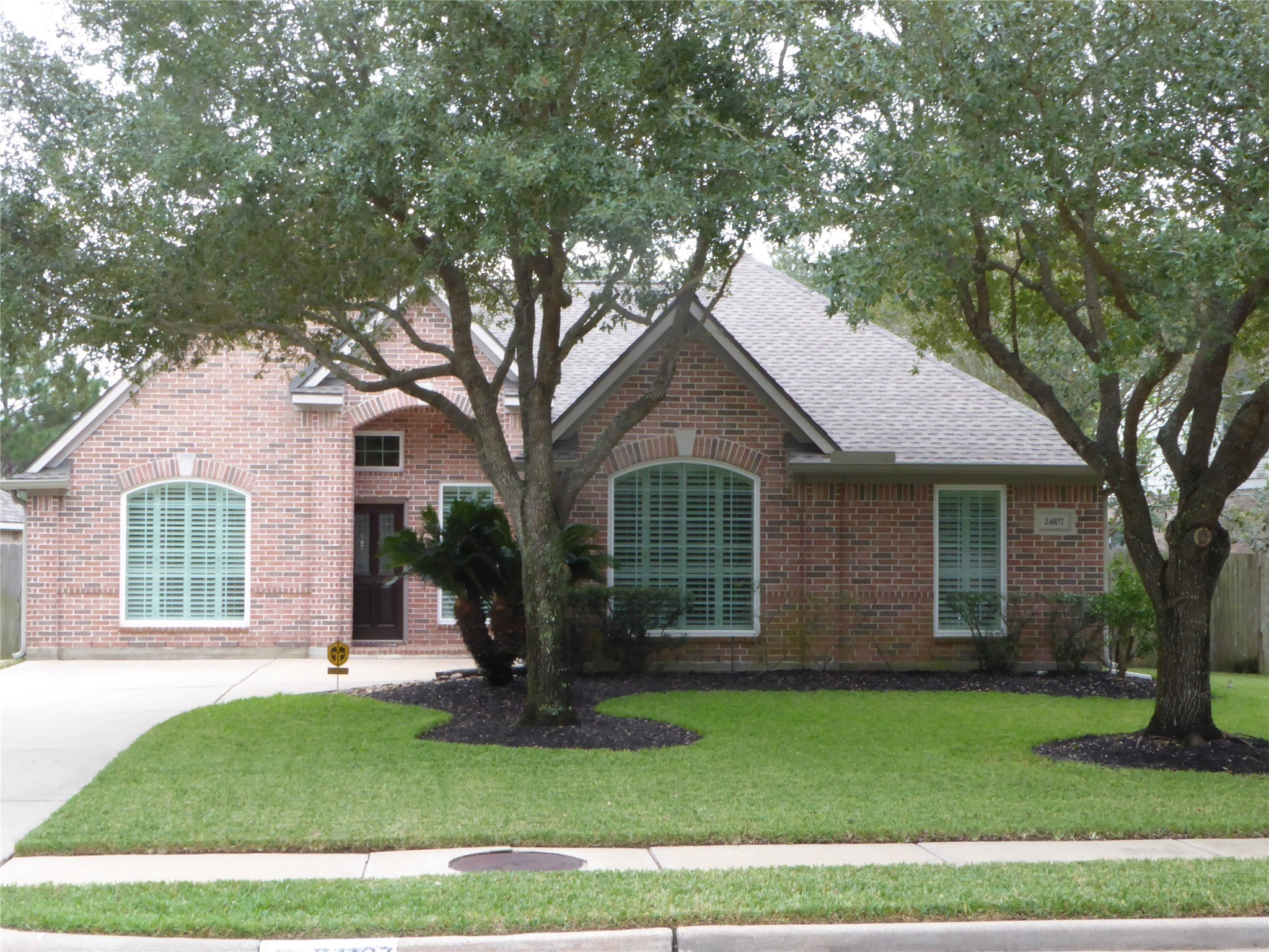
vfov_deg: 29.1
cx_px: 634
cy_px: 476
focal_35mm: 50
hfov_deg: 38.2
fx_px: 1833
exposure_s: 1/60
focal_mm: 9
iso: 320
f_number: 8
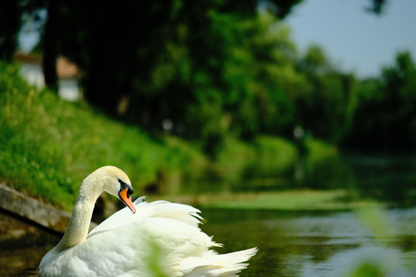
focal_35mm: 128
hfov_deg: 16.0
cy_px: 138
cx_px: 208
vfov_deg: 10.7
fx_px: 1479
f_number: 1.8
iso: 640
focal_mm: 85
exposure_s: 1/25000
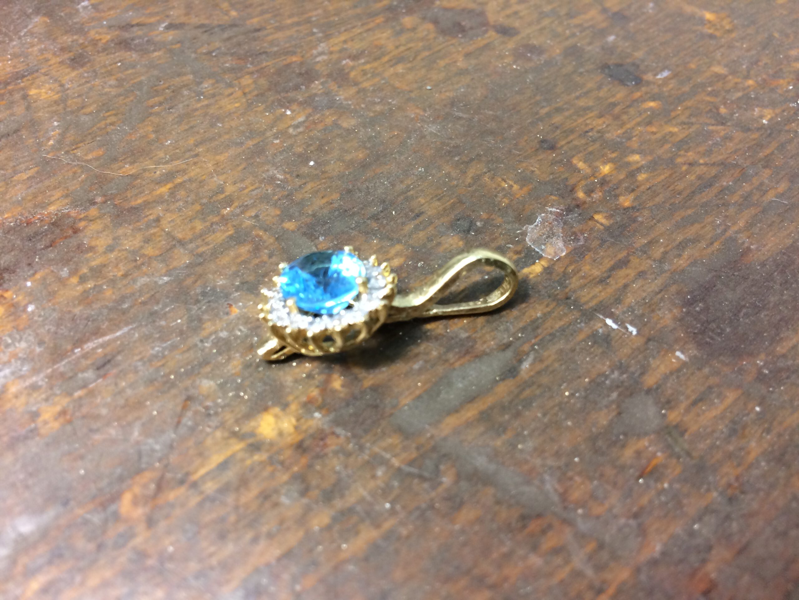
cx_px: 400
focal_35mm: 29
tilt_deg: -51.0
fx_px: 669
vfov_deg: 48.2
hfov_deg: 61.7
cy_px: 300
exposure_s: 1/33
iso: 100
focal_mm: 4.15
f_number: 2.2
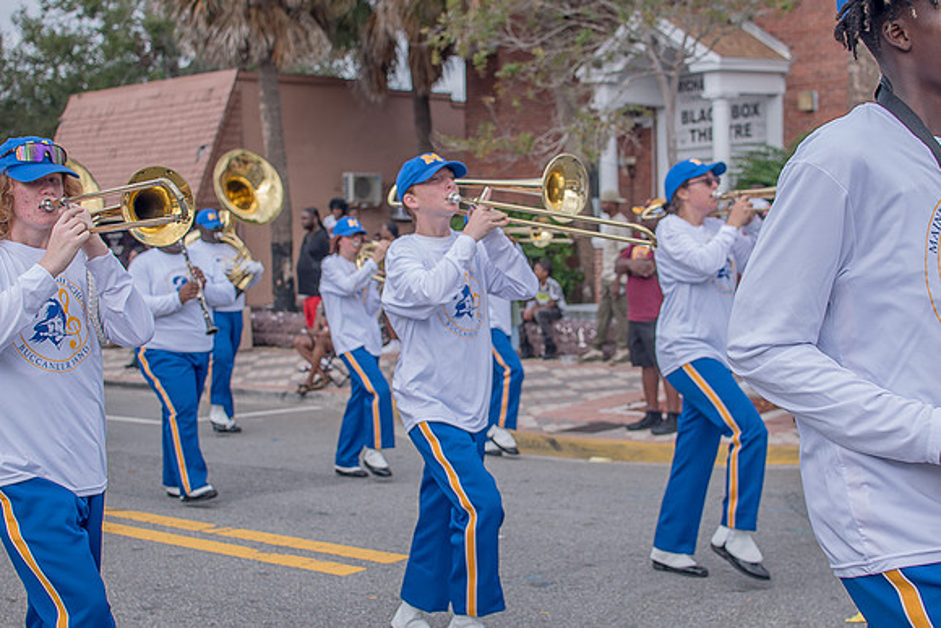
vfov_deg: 26.0
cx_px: 470
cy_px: 314
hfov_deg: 38.2
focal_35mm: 52
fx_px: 1359
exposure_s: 1/500
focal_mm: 35
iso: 100
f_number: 4
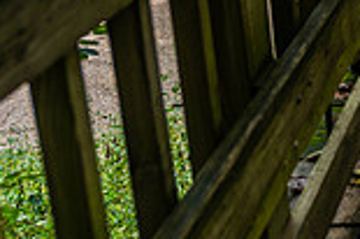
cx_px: 527
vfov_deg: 14.1
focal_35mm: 90
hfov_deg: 19.9
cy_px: -136
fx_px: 899
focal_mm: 24
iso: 64
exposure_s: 1/100
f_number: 2.8
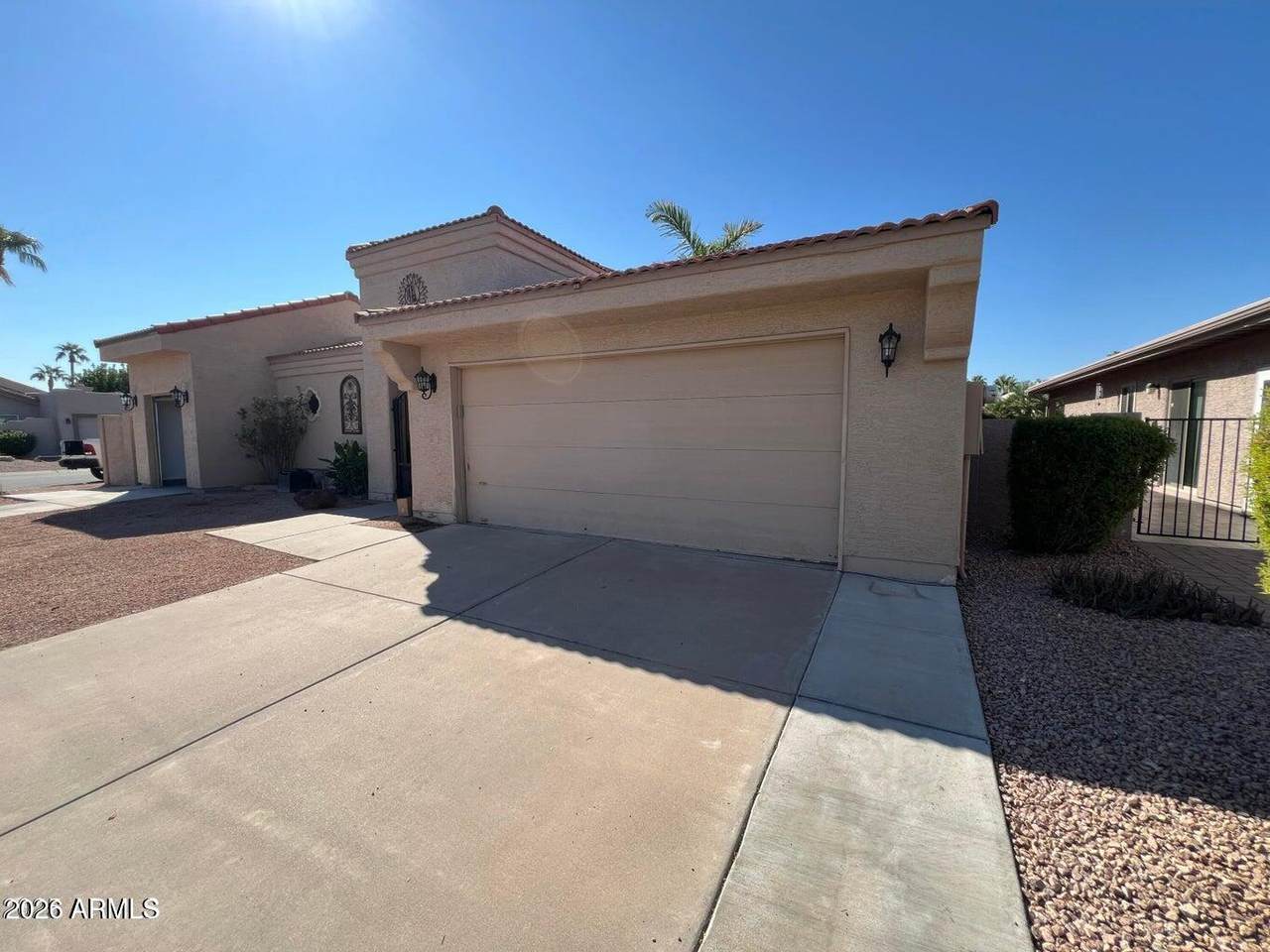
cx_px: 635
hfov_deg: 106.2
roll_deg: -0.1
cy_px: 476
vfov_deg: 89.9
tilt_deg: -5.2
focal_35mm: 13
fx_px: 477
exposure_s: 1/723
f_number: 1.8
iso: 32
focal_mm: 1.57
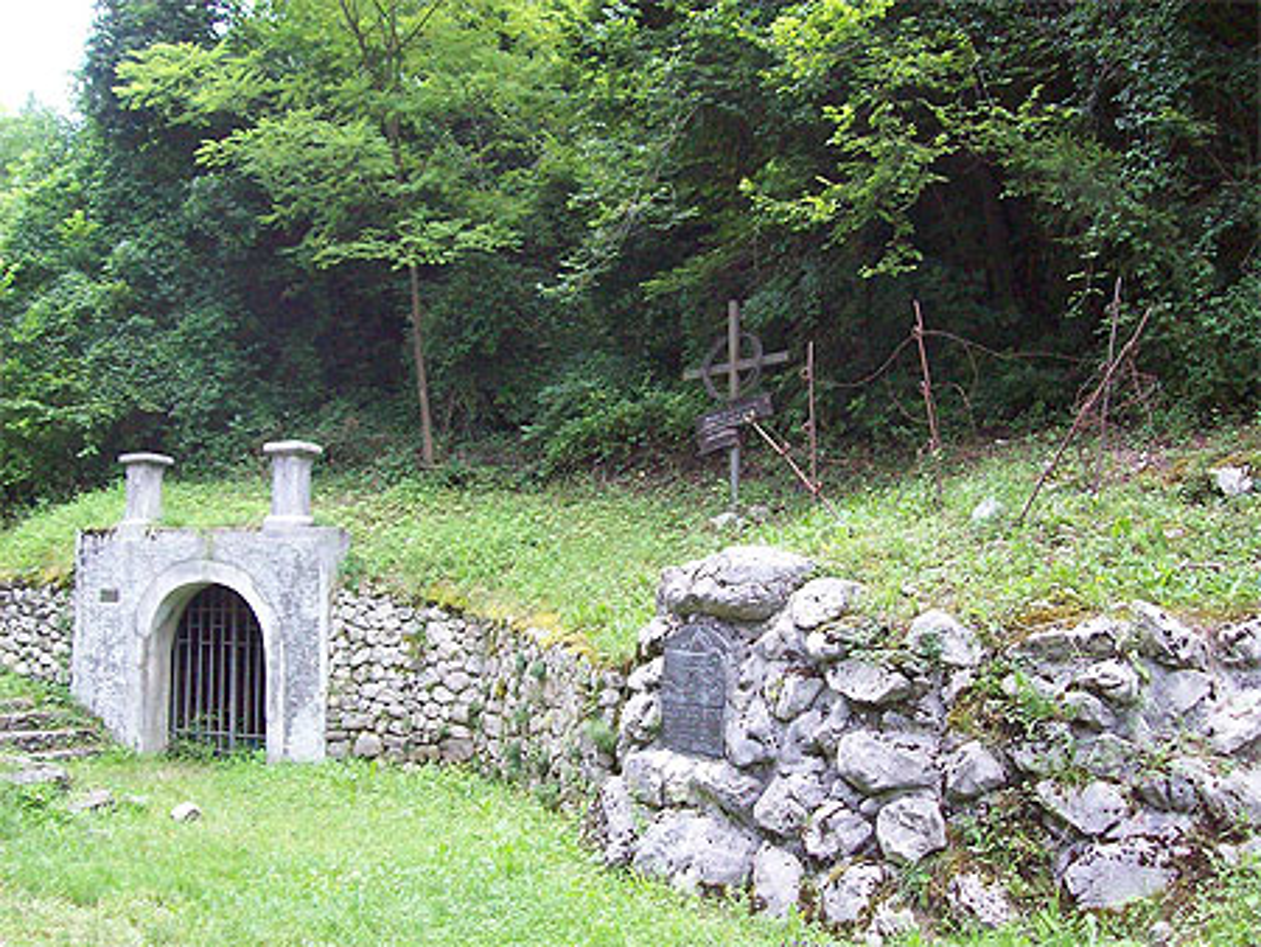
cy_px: 474
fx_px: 1312
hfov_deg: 51.3
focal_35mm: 36
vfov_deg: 39.7
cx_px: 630
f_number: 2.7
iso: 281
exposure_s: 1/128
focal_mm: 6
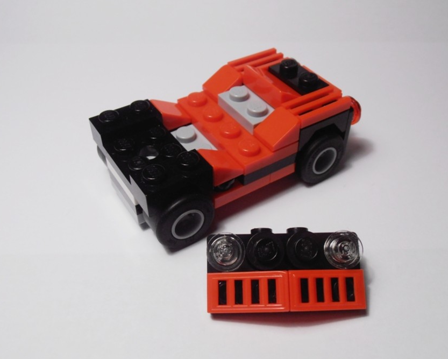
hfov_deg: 46.8
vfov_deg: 38.2
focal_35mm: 39
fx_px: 517
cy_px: 181
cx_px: 236
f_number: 3.9
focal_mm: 6.61
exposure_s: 1/80
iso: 80
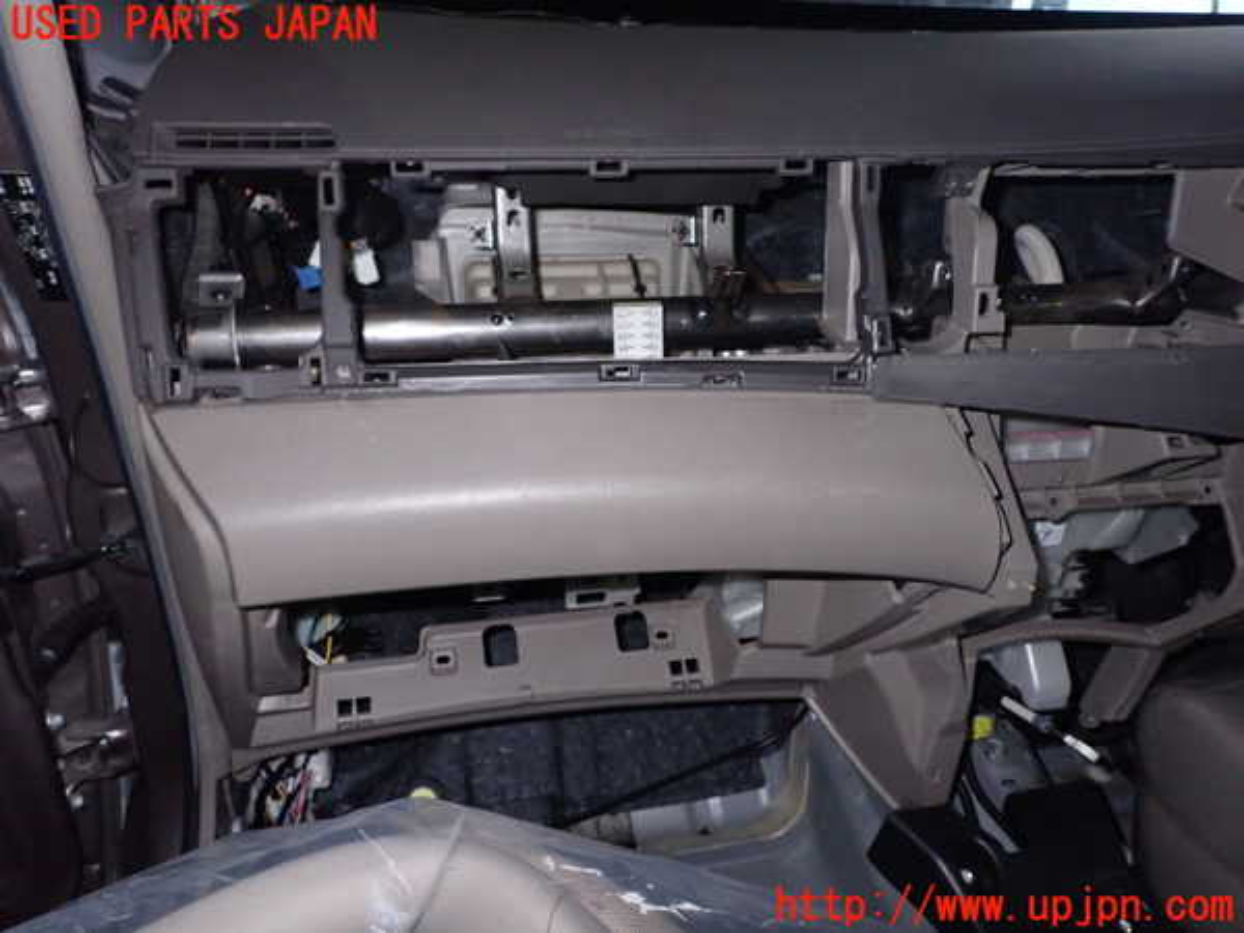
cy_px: 466
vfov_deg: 54.9
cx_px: 622
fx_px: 898
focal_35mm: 25
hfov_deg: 69.4
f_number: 8
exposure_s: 1/30
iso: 800
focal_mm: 4.5
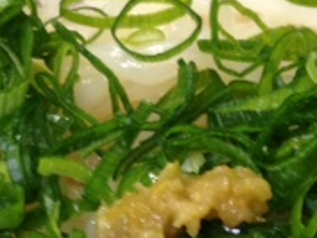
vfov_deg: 12.0
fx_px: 1090
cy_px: 333
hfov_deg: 16.5
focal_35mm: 119
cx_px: 140
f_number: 2.4
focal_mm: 4.13
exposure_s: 1/20
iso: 125
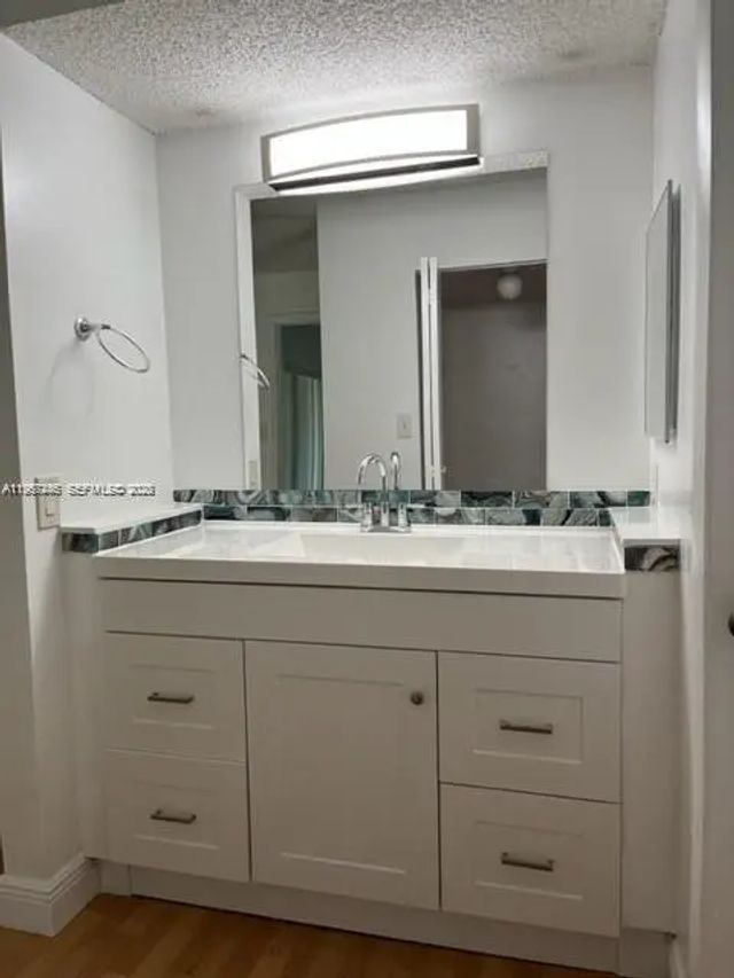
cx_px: 367
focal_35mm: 26
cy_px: 489
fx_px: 735
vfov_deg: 67.3
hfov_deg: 53.1
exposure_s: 1/128
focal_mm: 5.1
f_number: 1.6
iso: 64
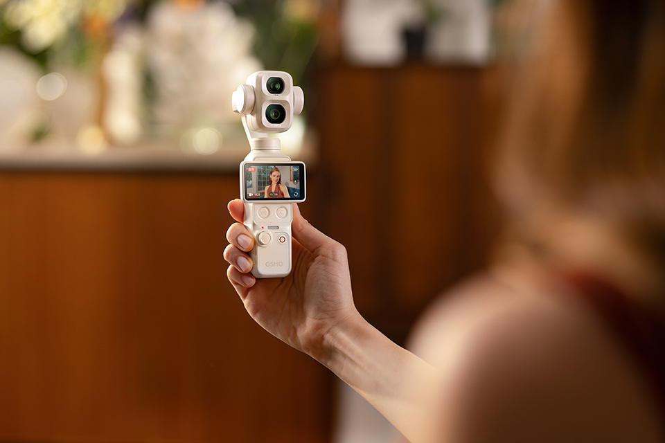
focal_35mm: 50
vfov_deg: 27.0
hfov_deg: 39.6
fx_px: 924
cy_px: 222
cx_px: 332
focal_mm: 50
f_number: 1.6
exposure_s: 1/1000
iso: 200
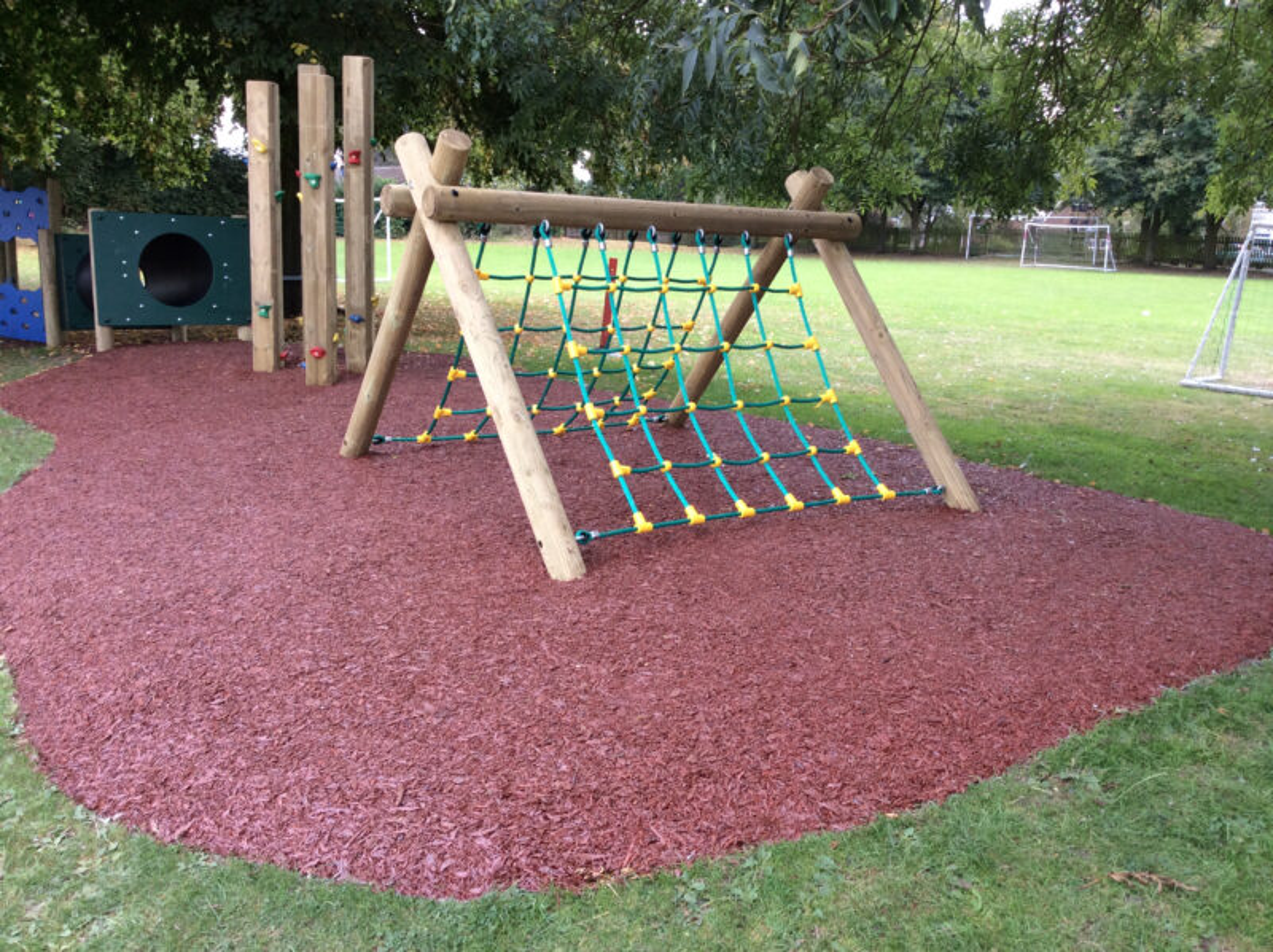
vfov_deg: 42.9
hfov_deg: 55.4
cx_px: 636
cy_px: 476
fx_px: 1212
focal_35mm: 33
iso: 32
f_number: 2.4
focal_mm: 3.3
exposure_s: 1/155
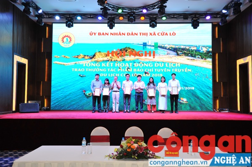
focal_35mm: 35
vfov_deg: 37.8
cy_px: 84
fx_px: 245
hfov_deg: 54.5
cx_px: 126
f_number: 4.5
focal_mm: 35
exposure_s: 1/100
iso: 640
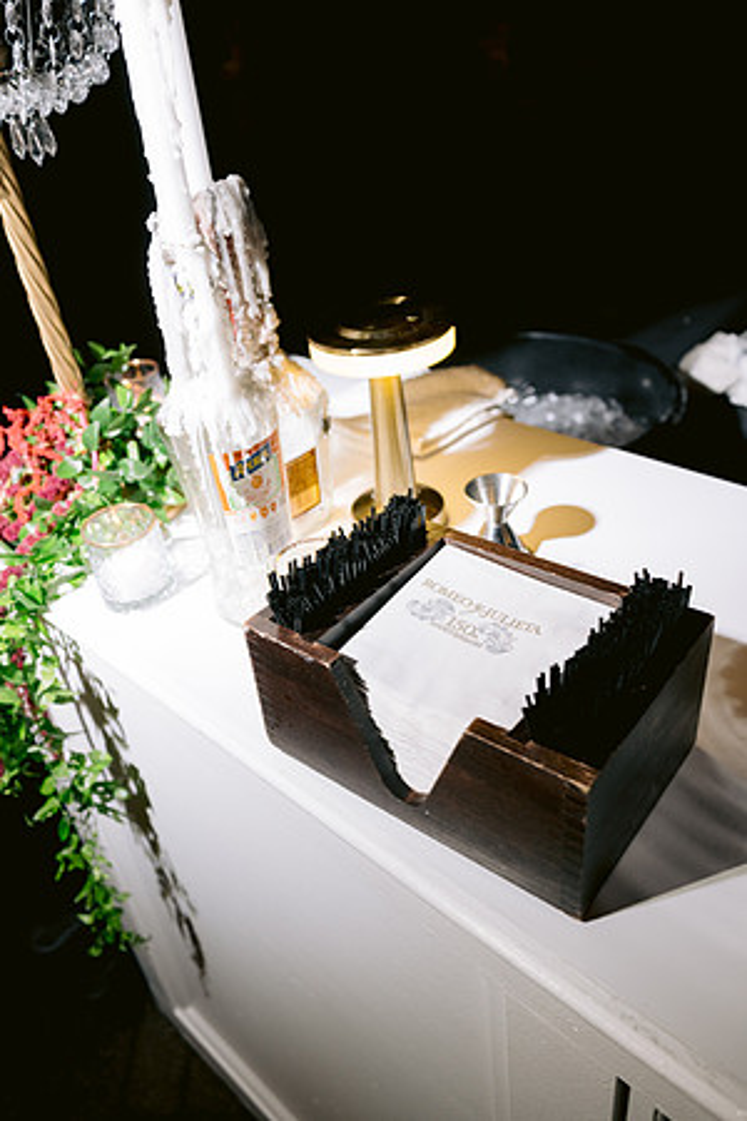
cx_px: 374
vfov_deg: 65.5
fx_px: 871
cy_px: 560
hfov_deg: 46.4
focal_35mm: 28
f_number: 4
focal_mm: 28
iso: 800
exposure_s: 1/80
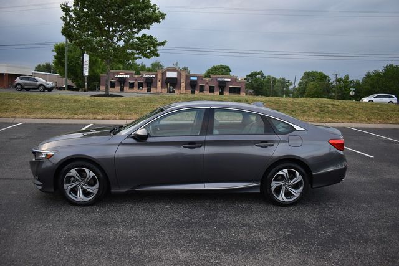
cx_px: 200
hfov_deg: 67.4
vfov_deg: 48.0
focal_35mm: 27
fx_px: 299
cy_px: 133
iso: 450
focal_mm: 18
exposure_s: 1/250
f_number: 3.5
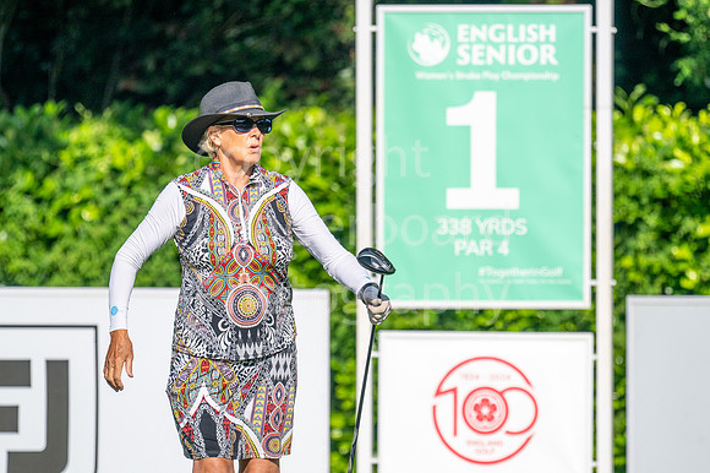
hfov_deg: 4.6
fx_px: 8870
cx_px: 355
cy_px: 236
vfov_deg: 3.1
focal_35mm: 450
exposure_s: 1/4000
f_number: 5
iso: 200
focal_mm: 300
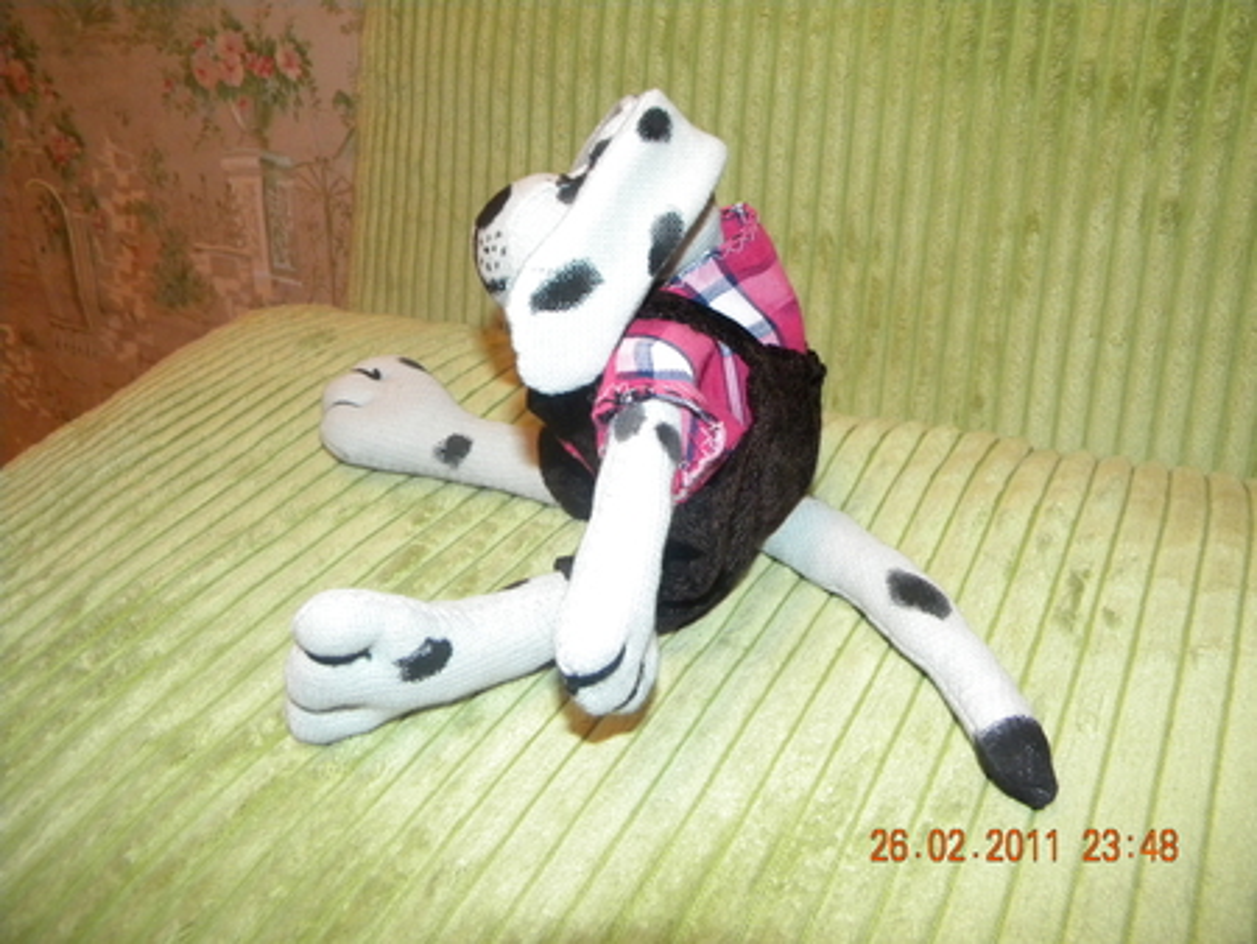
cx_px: 628
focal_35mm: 28
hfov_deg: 63.4
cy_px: 472
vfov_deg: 49.8
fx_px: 1017
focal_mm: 5
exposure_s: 1/26
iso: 400
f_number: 3.5
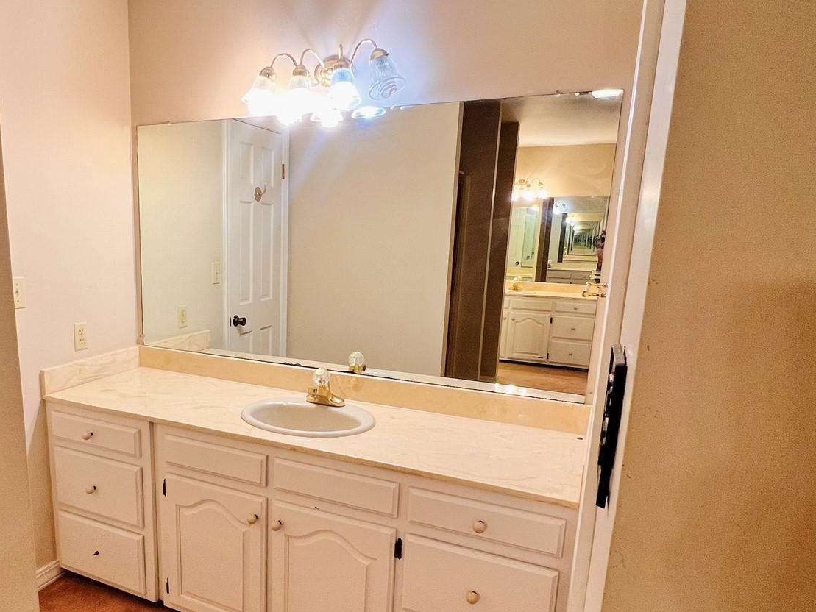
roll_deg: -1.1
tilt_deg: -11.3
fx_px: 566
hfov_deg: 70.1
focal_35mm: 24
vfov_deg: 56.6
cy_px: 354
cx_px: 292
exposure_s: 1/120
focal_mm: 1.57
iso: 100
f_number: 1.8
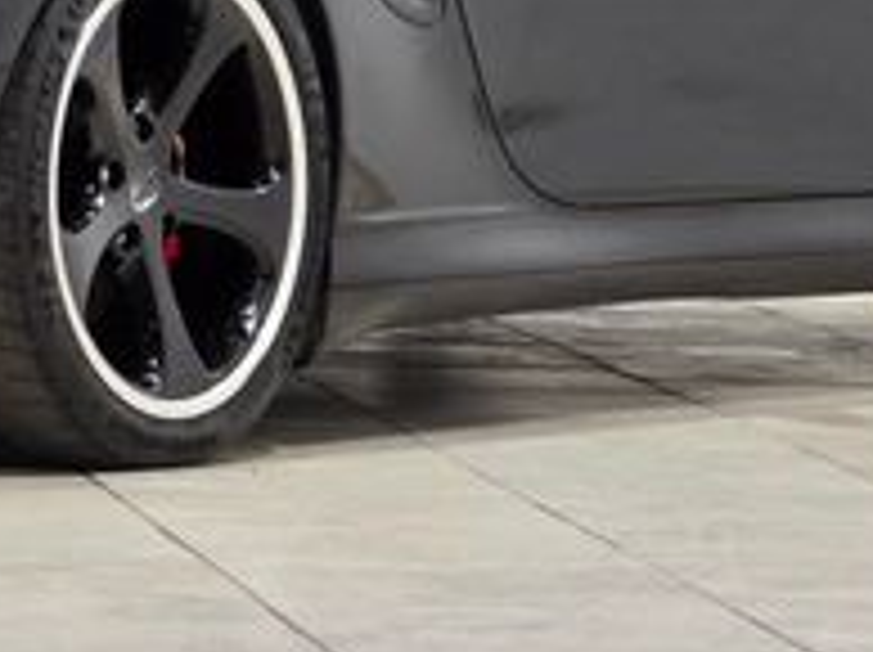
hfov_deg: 5.2
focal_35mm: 380
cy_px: -85
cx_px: -72
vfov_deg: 3.9
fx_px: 9572
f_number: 3.4
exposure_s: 1/120
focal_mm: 18.6
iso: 400
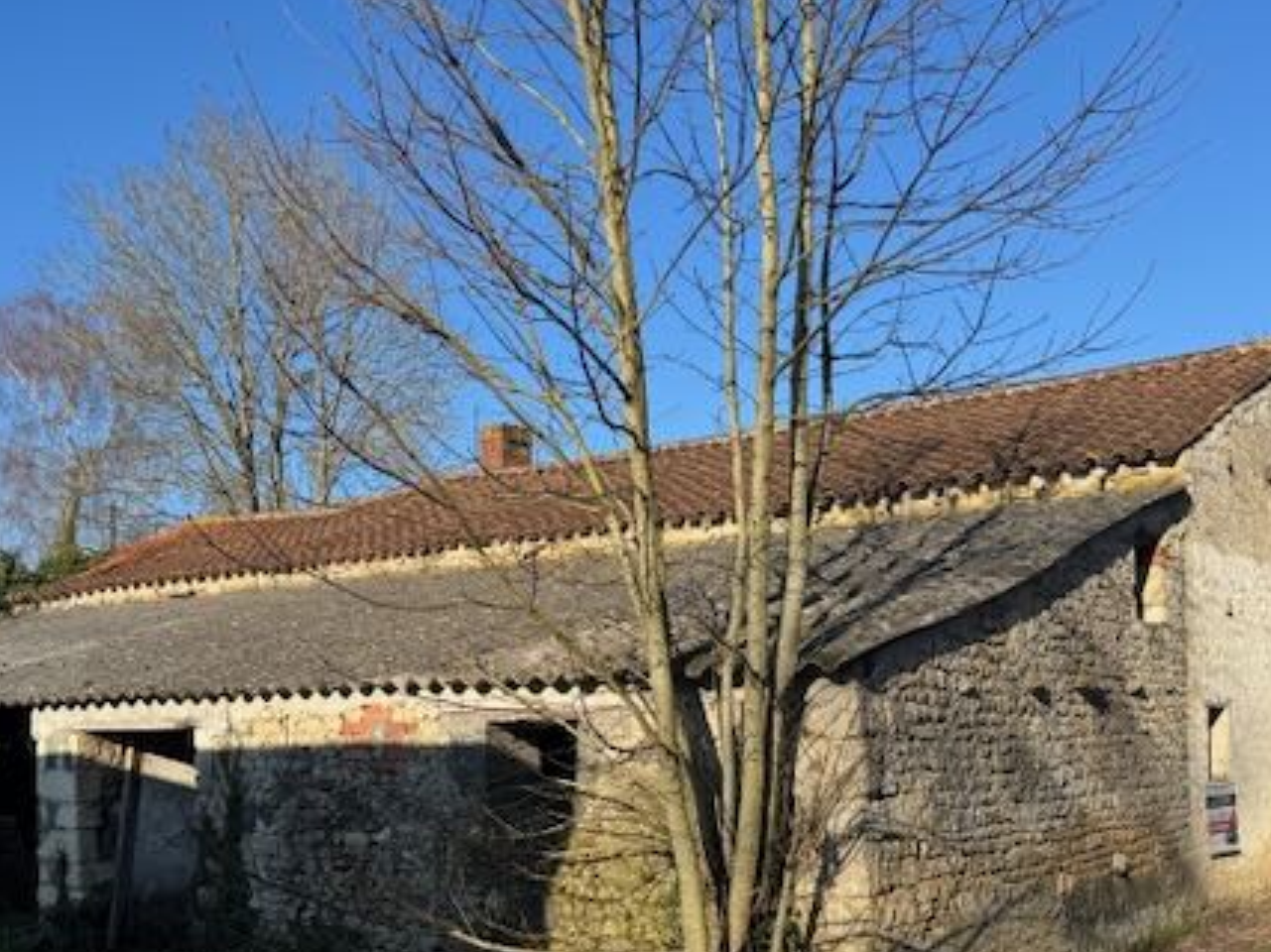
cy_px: 687
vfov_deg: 38.8
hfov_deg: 51.1
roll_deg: +1.1
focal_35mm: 36
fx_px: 1321
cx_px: 515
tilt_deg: +0.8
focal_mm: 6.76
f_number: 1.78
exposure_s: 1/2710
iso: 80
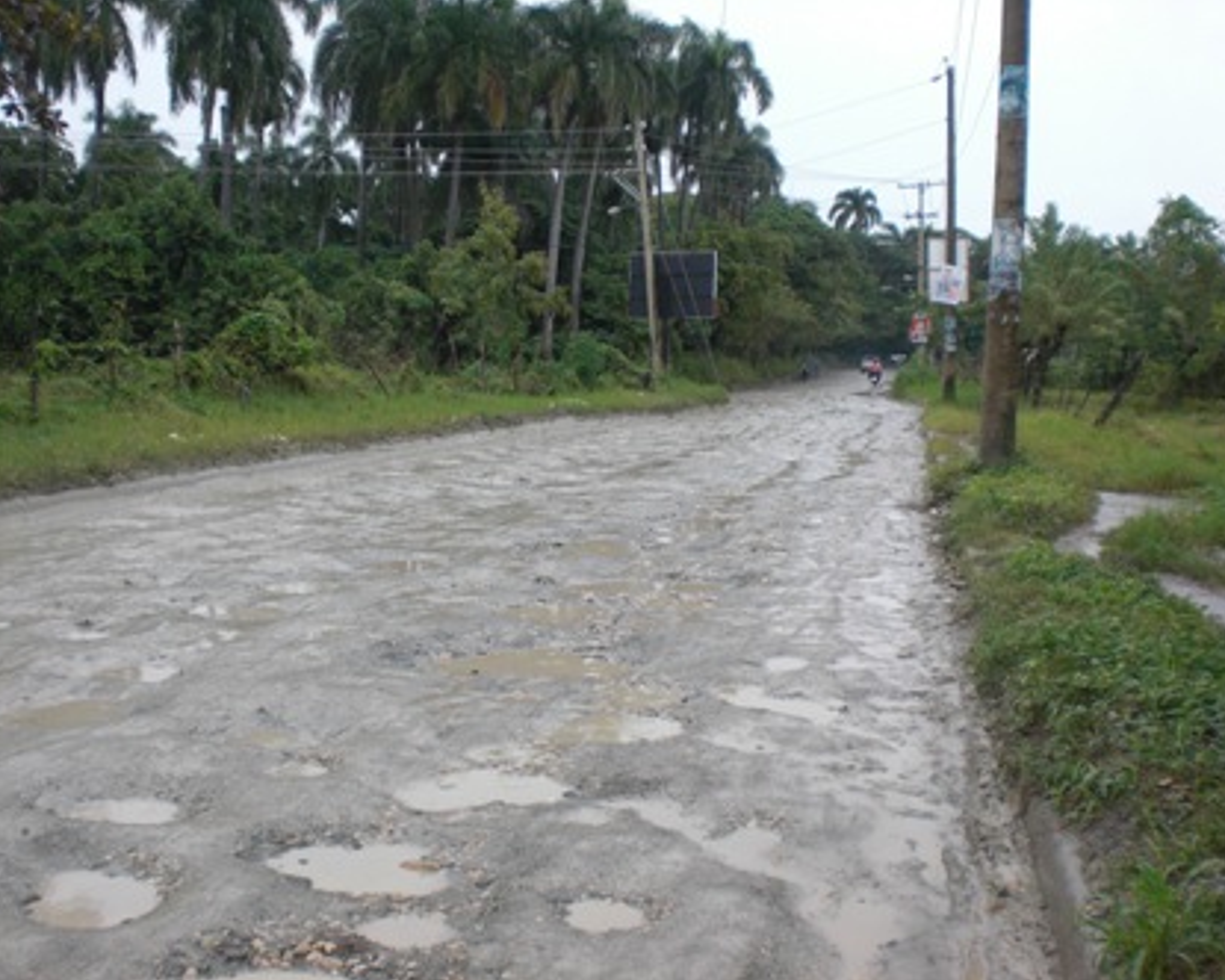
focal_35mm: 40
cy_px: 490
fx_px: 1450
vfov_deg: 37.3
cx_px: 582
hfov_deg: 45.8
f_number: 3.1
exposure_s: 1/200
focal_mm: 6.3
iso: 64
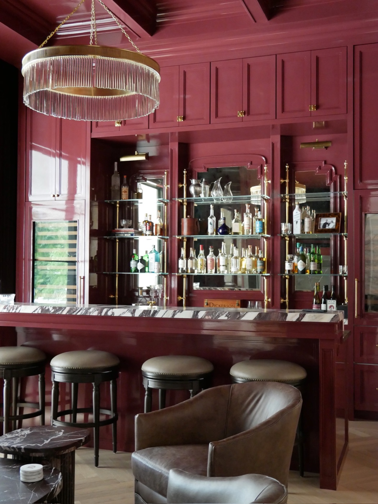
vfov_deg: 46.8
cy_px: 252
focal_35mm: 40
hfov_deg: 36.0
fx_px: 582
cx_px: 189
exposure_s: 1/60
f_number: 4.1
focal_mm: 20
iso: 2500
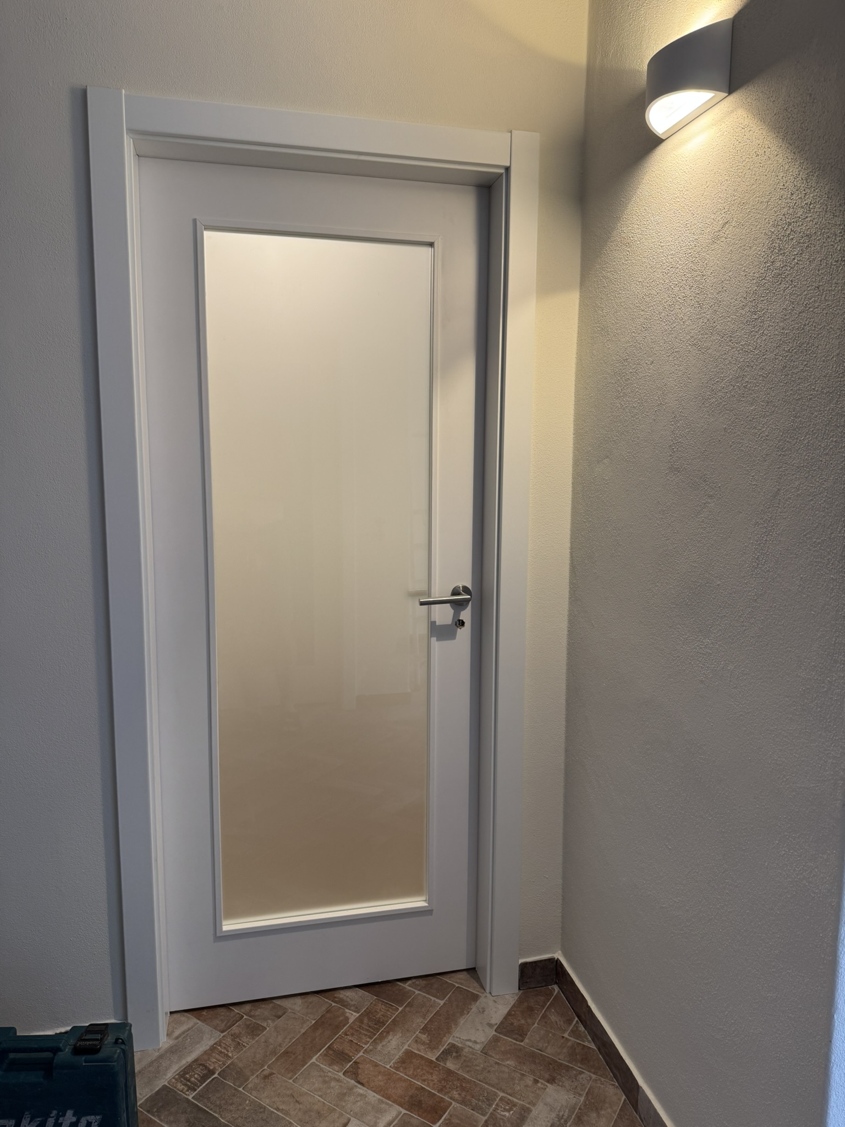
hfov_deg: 56.8
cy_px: 564
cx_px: 422
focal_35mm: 24
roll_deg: -0.3
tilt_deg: -7.0
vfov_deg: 71.6
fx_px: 781
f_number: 1.78
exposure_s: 1/50
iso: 125
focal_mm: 6.76
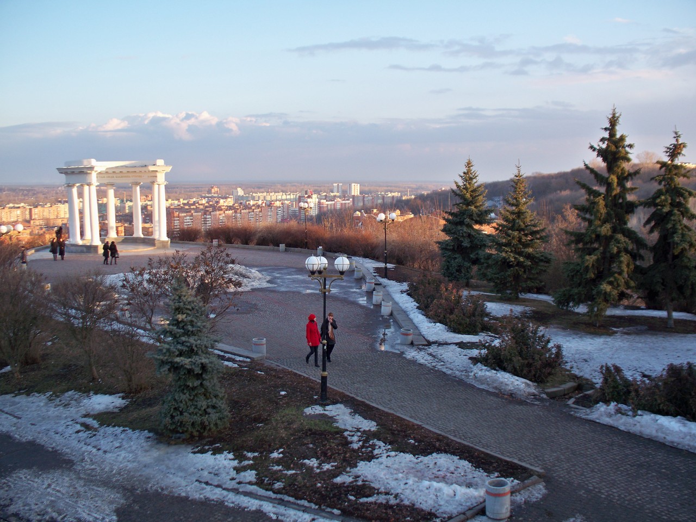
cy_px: 261
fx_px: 704
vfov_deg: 40.7
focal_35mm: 35
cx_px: 348
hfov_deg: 52.6
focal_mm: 7.54
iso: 80
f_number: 2.8
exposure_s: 1/200
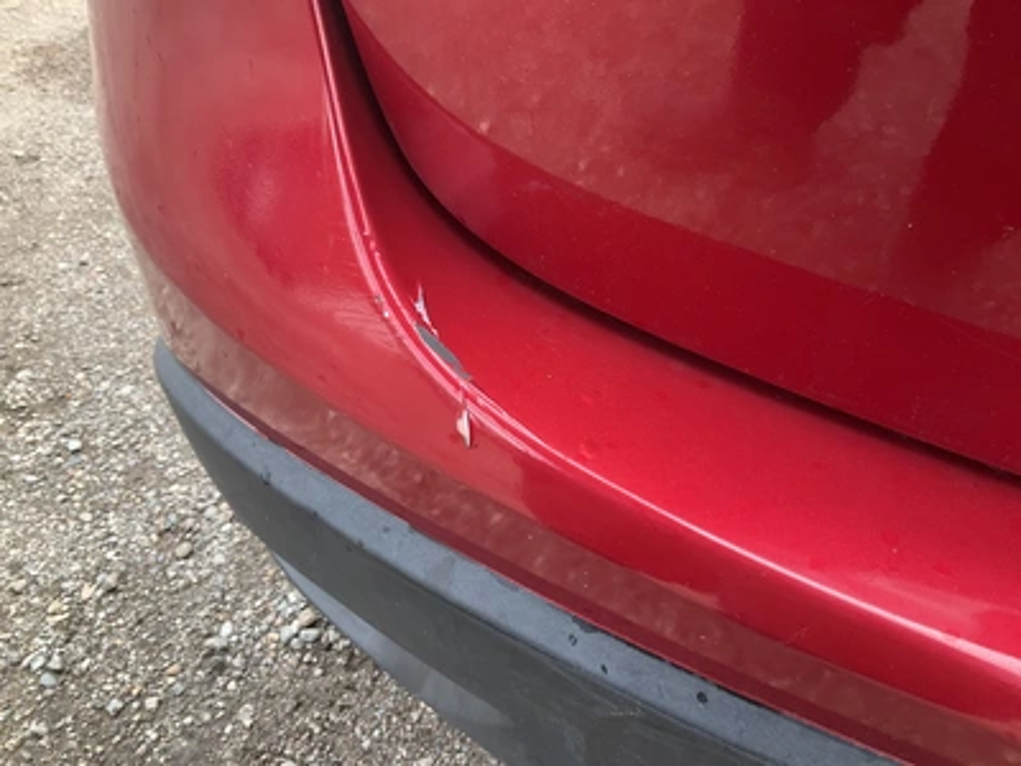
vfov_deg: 48.2
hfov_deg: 61.7
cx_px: 510
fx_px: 855
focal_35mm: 29
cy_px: 383
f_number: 1.8
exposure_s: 1/193
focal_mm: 3
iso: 20
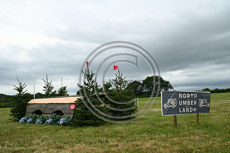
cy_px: 76
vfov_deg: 38.4
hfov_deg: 55.1
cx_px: 115
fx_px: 220
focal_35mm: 34
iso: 500
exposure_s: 1/800
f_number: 5
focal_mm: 34.5
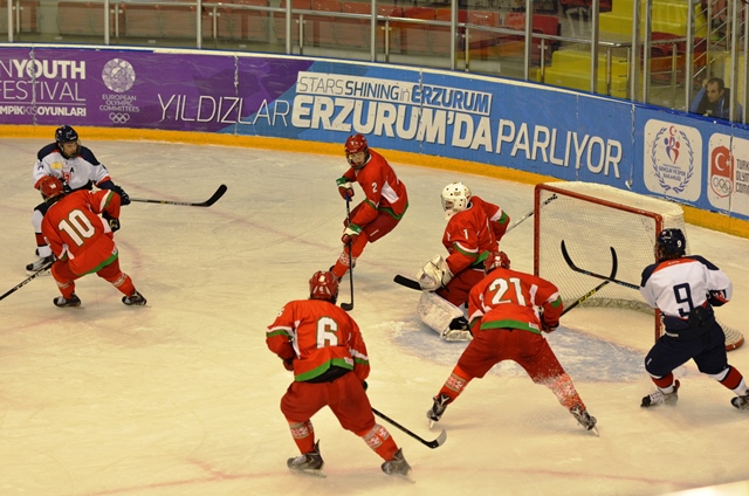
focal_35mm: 158
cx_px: 374
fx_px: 3270
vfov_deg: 8.7
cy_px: 248
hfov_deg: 13.1
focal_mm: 105
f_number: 2.8
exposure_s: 1/640
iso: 1250
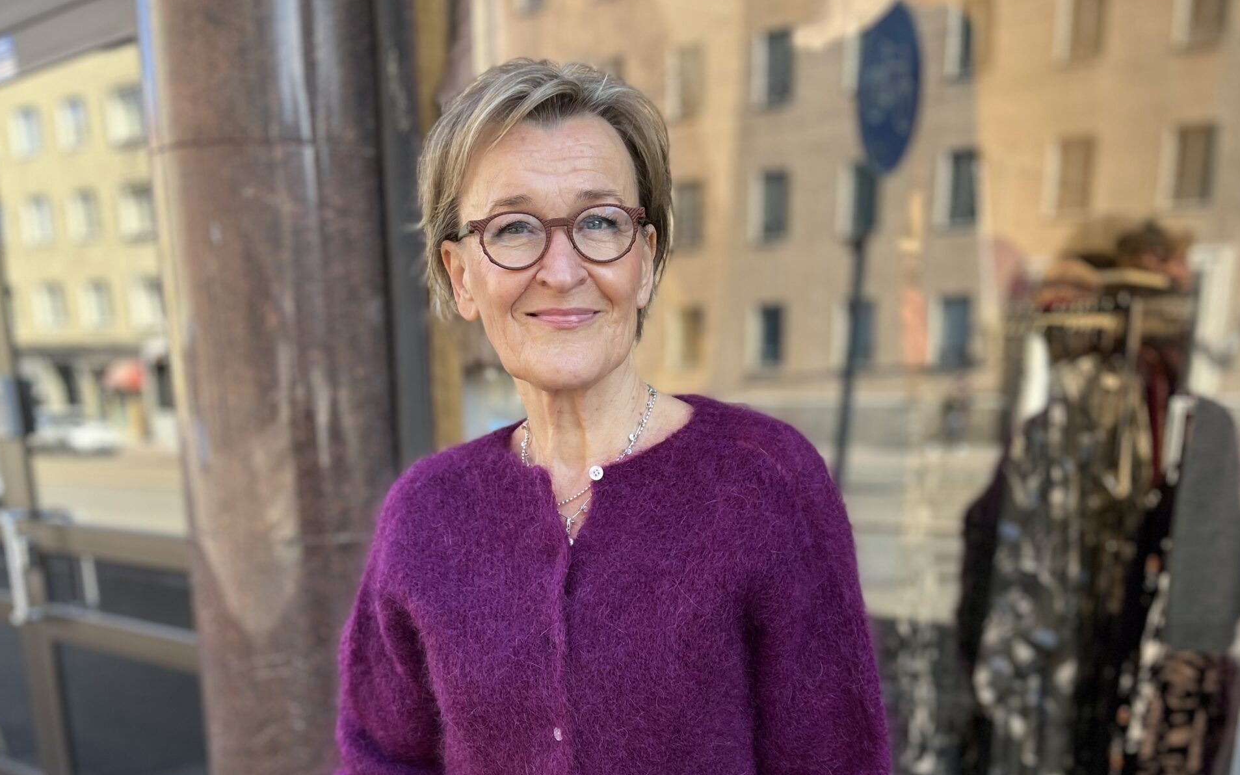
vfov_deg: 32.1
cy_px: 749
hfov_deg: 52.7
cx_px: 619
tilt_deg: -17.7
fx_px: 1250
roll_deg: +0.5
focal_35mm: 37
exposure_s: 1/261
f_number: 1.6
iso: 40
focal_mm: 5.1
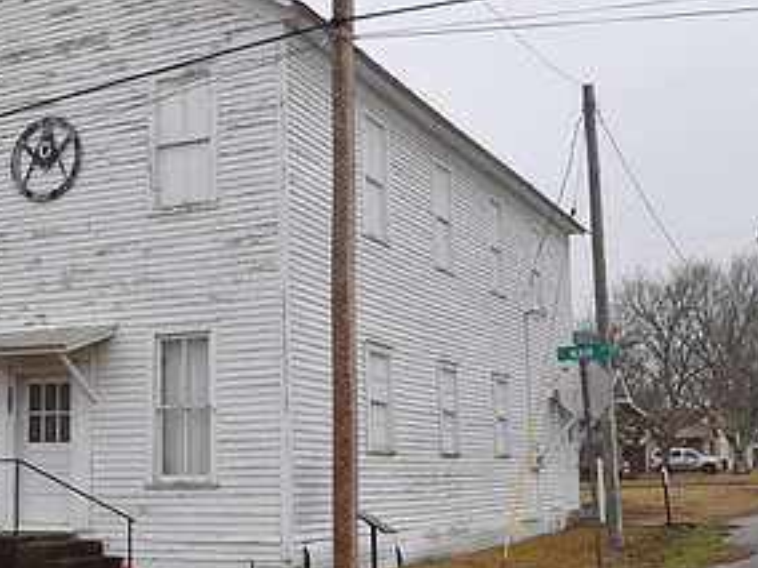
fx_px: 1161
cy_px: 281
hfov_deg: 36.0
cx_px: 286
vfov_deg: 27.5
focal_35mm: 53
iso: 200
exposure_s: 1/50
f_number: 7.1
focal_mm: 18
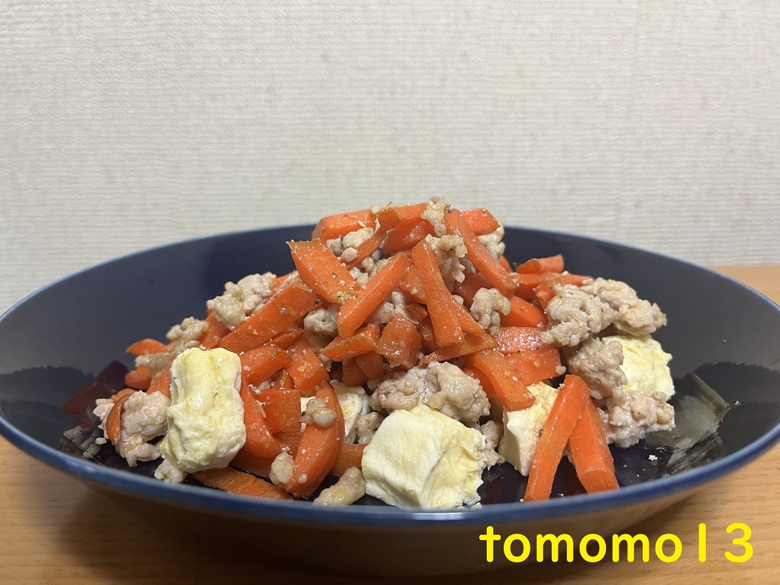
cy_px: 292
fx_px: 586
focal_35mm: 26
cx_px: 390
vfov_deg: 53.1
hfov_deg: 67.3
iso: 100
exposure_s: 1/50
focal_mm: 5.1
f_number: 1.6
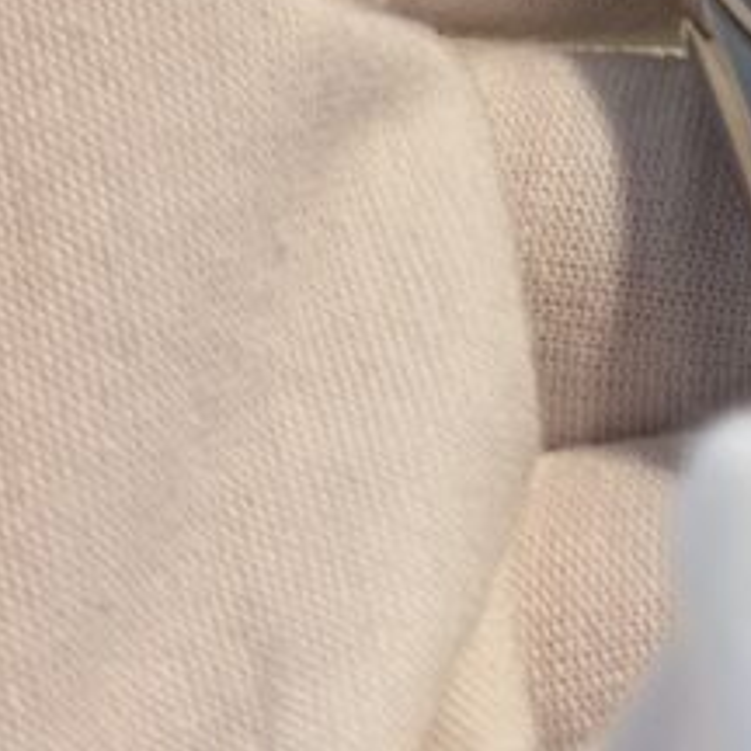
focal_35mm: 201
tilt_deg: -34.1
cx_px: 1217
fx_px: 4934
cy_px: -438
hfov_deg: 8.5
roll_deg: +2.2
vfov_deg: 8.5
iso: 200
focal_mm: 6.76
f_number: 1.78
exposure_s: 1/60
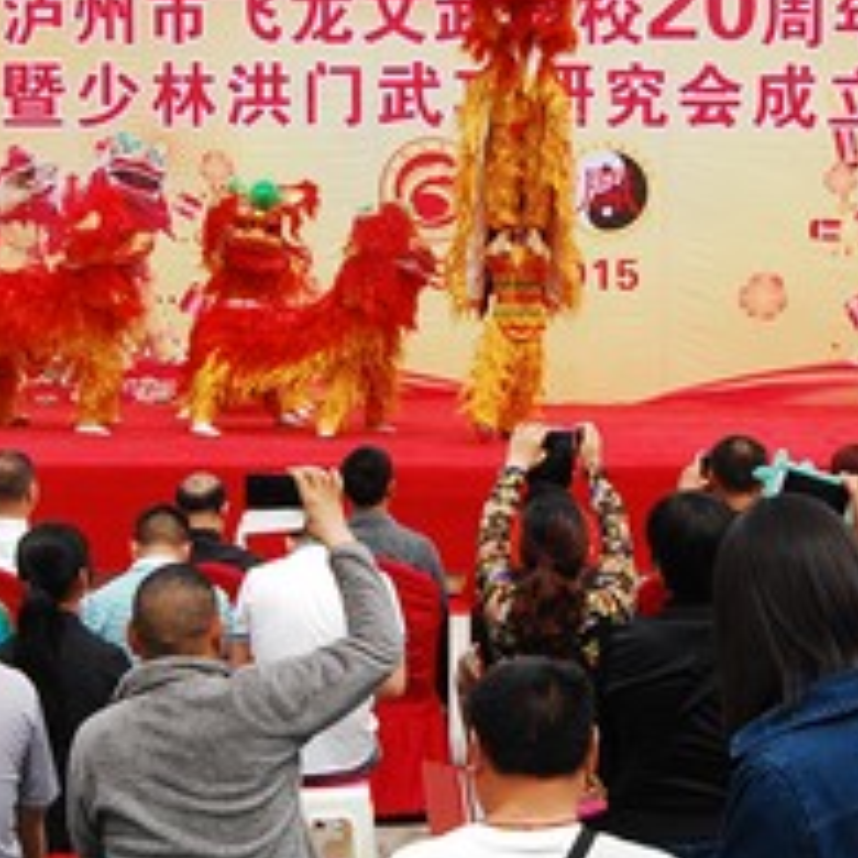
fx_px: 2106
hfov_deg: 23.0
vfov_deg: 23.0
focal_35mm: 75
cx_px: 510
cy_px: 370
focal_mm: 23
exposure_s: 1/250
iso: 200
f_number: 8
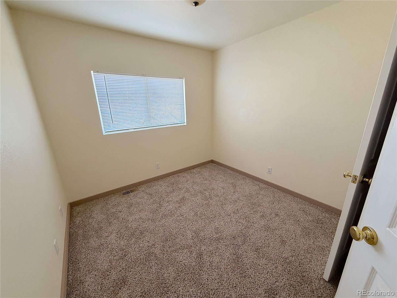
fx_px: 161
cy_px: 149
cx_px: 198
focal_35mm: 14
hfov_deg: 102.1
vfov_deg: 85.7
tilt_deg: -16.1
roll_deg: +0.8
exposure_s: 1/70
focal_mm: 2.22
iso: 320
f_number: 2.2
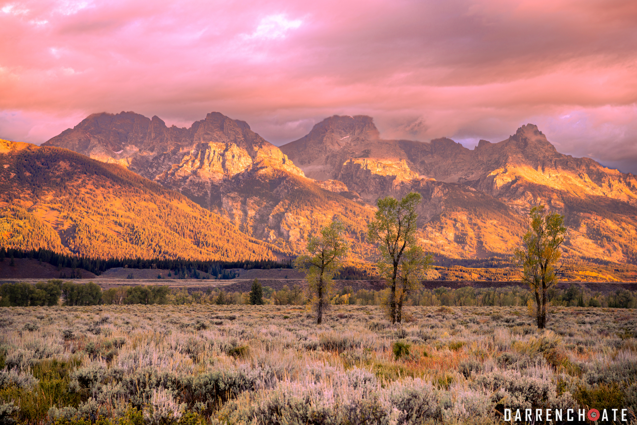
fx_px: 1062
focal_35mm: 60
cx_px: 318
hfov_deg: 33.4
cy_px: 212
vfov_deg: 22.6
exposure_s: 1/50
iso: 100
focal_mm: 40
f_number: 4
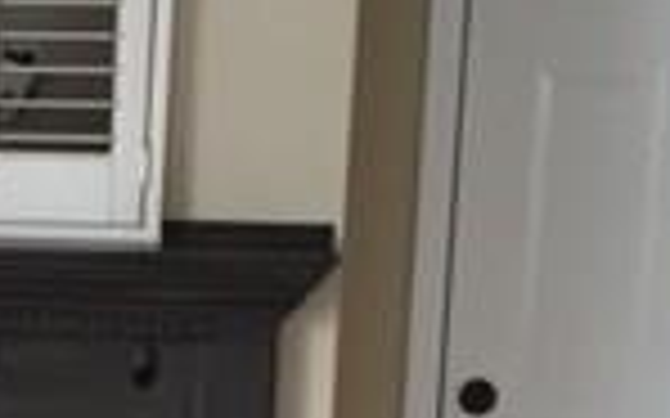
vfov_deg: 9.8
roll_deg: -1.4
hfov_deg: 15.1
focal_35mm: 132
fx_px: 2409
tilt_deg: -10.5
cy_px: 526
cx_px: -198
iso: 80
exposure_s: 1/30
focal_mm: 4.15
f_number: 2.2
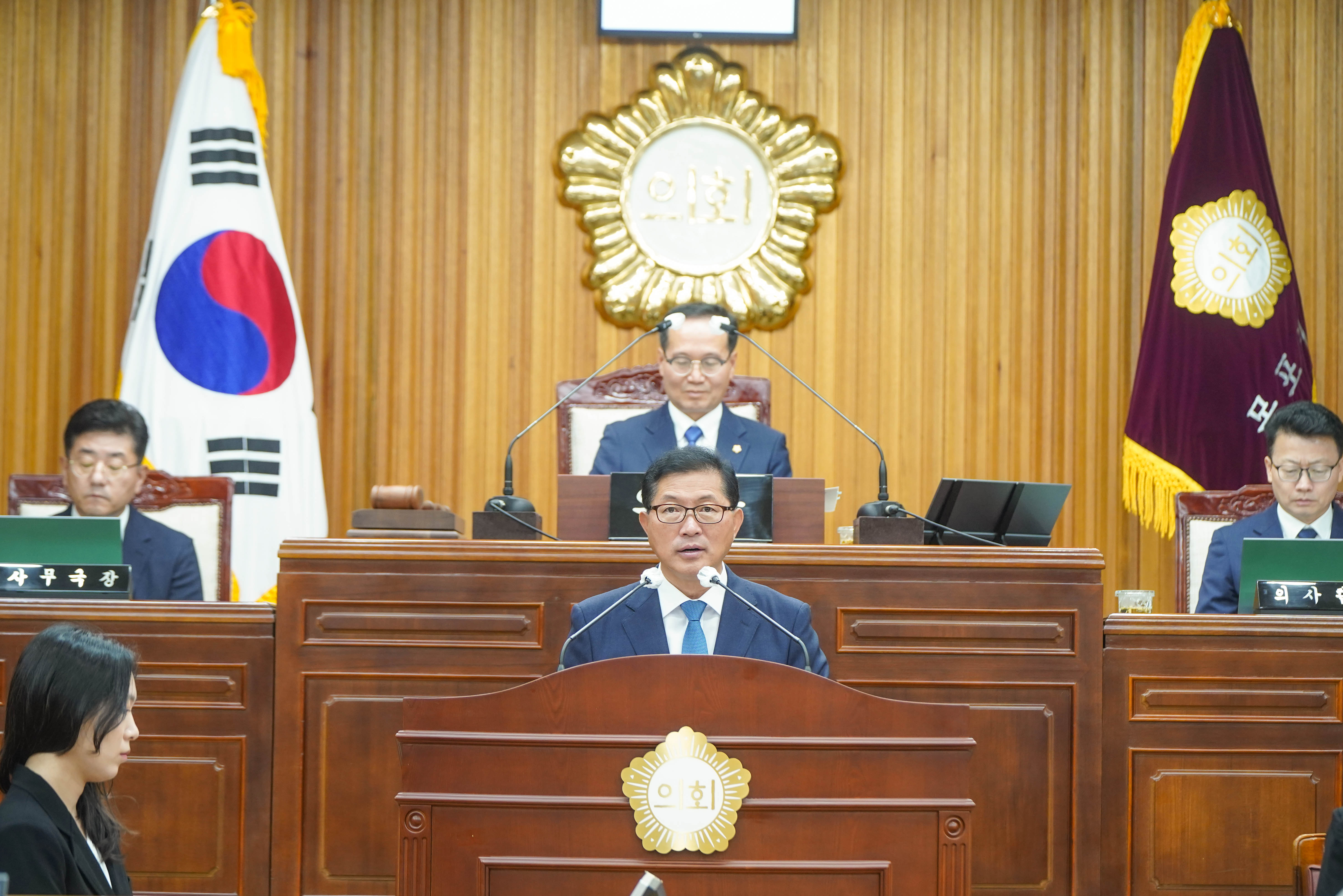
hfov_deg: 17.2
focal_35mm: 119
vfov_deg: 11.5
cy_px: 448
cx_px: 672
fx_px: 4439
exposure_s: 1/200
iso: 2000
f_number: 4
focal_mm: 119
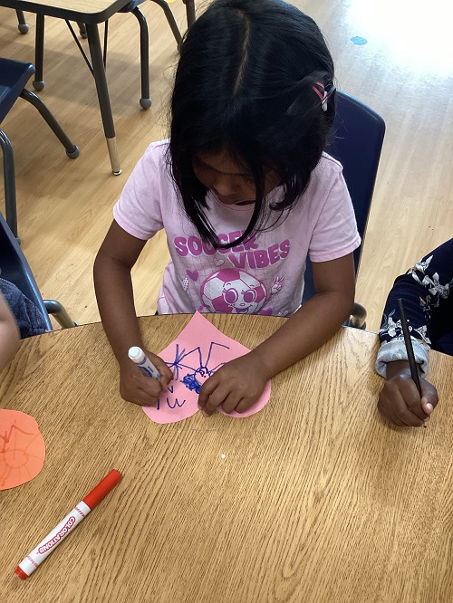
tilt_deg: -52.1
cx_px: 226
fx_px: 541
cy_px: 302
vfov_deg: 58.3
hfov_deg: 45.5
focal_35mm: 31
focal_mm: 3.3
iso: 100
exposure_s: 1/60
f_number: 2.4
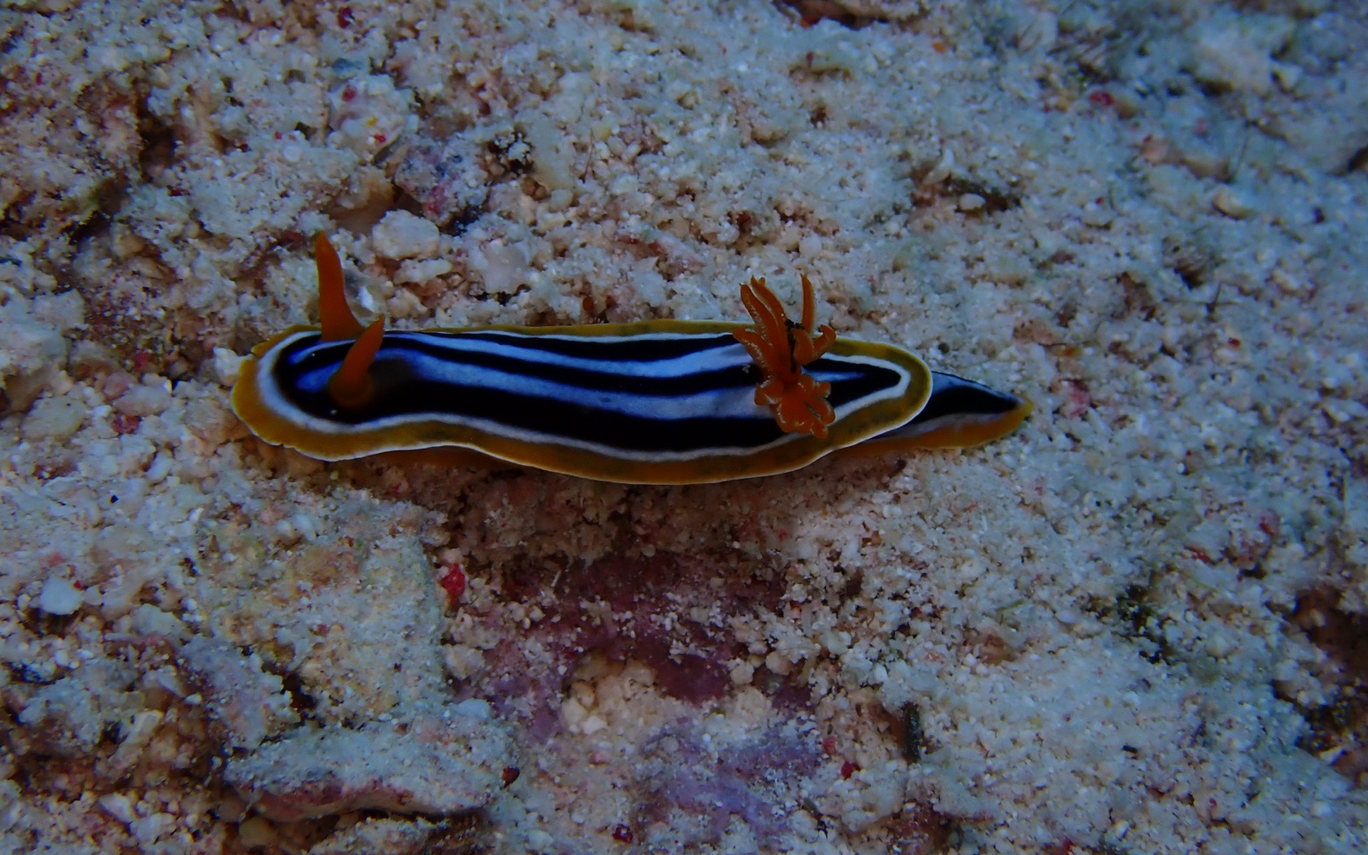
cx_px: 681
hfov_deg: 19.5
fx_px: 3990
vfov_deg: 12.2
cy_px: 347
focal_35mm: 107
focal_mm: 18
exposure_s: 1/400
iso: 160
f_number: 6.3
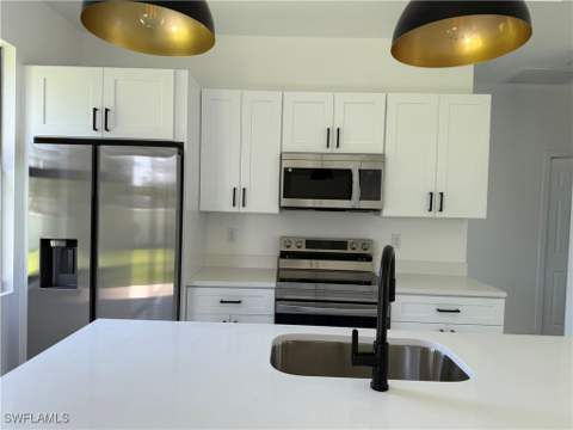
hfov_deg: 71.6
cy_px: 215
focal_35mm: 24
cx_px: 286
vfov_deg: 56.8
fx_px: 397
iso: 64
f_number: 1.78
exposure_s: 1/121
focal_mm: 6.76
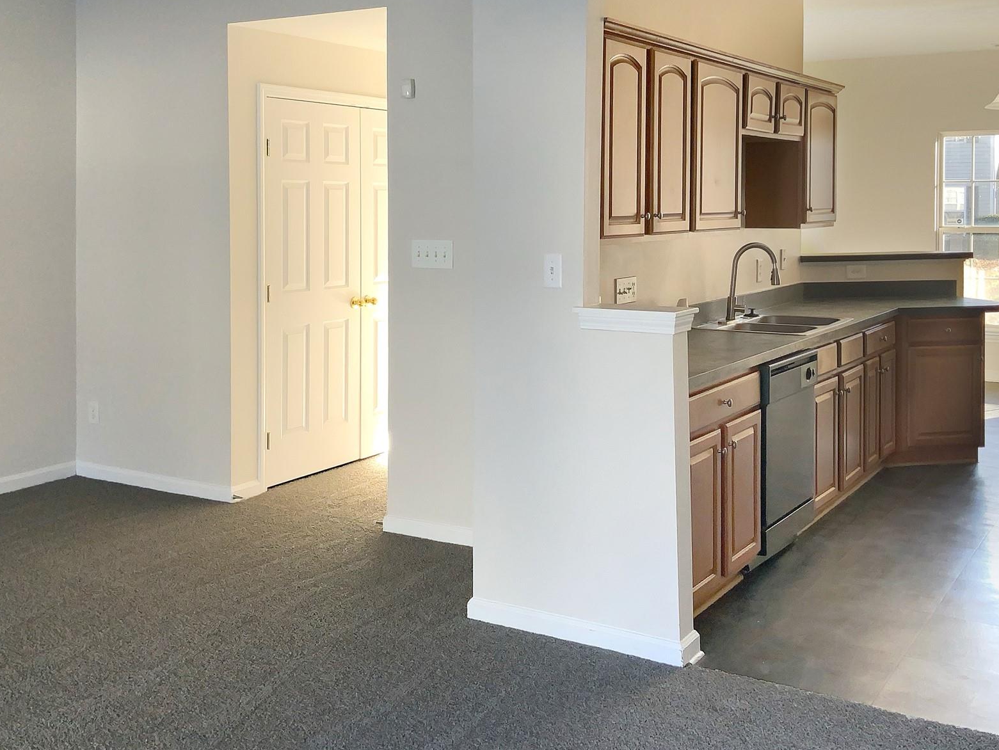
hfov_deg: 49.0
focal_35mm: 38
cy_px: 383
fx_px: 1097
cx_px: 516
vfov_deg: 37.7
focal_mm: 3
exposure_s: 1/60
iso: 32
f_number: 1.8
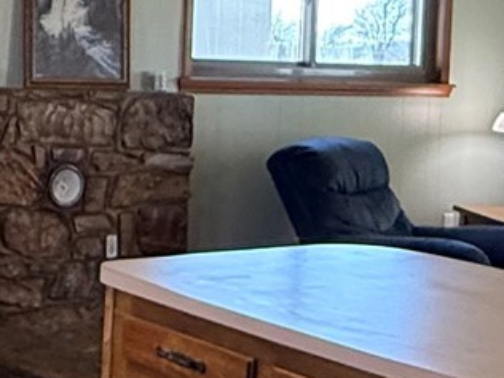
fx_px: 1238
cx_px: -167
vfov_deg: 17.2
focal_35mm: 85
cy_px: 65
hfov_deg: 20.8
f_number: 2.2
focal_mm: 2.22
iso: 320
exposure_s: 1/120
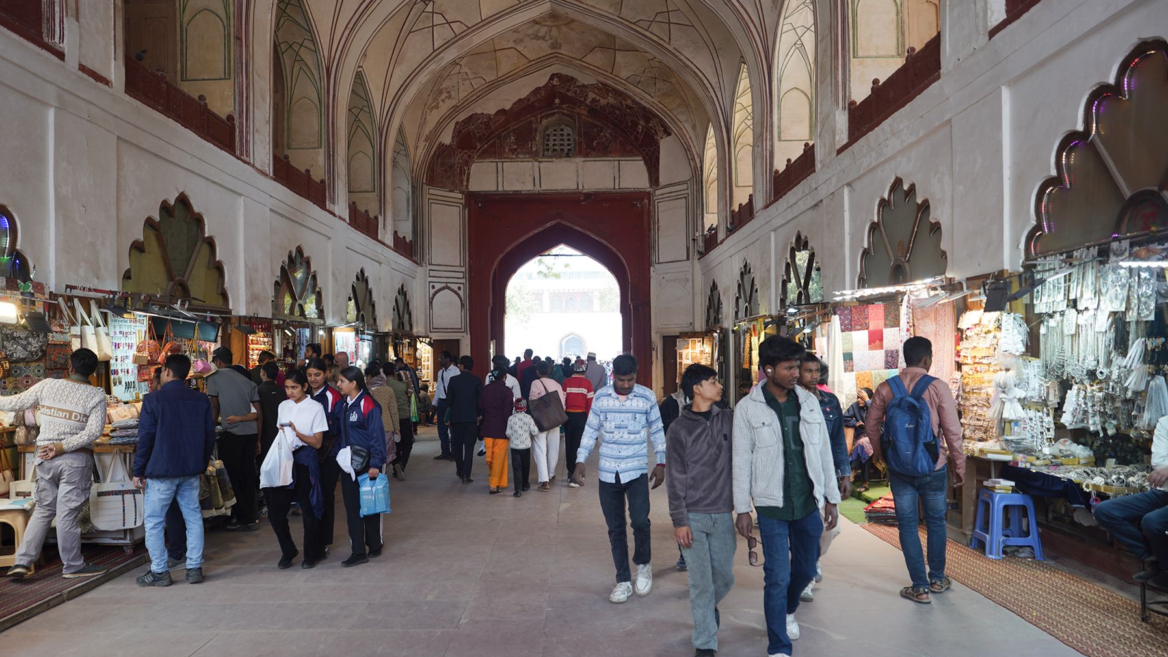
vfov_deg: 41.5
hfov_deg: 67.9
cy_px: 340
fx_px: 867
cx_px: 546
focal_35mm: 28
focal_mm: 24
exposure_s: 1/100
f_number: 2.8
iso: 100
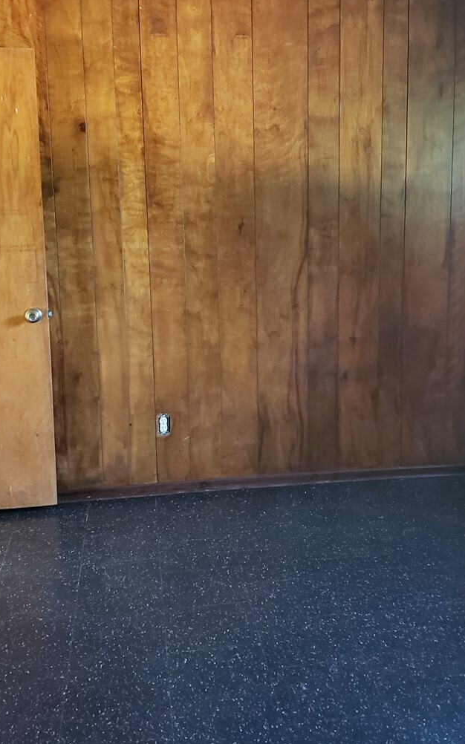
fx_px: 892
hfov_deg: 28.9
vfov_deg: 45.3
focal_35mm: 44
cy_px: 355
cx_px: 334
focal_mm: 4.3
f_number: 1.5
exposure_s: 1/12
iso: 250
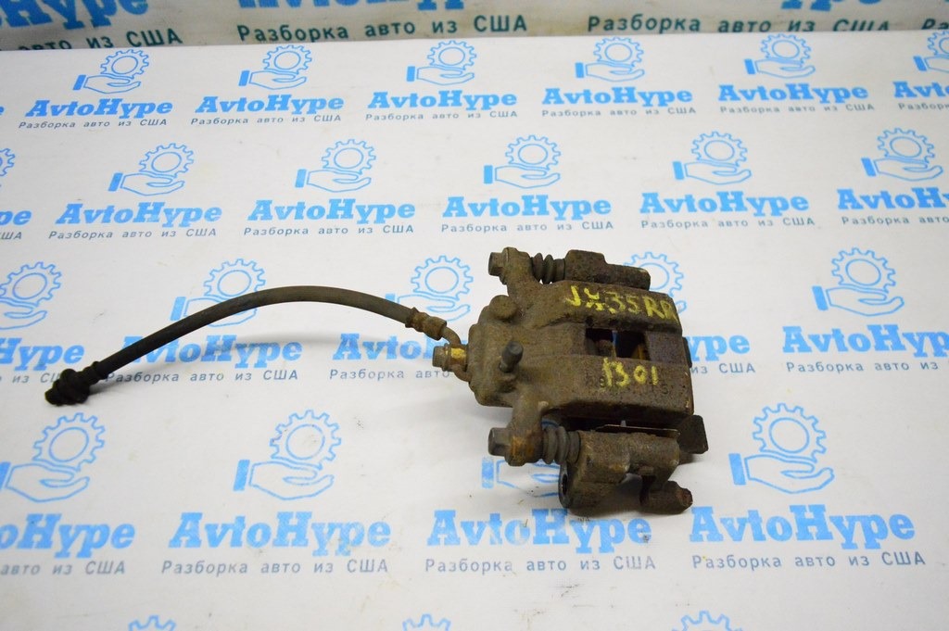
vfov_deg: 47.9
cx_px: 474
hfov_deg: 67.4
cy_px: 316
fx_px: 711
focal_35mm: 27
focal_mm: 18
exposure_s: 1/1000
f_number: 3.5
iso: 6400
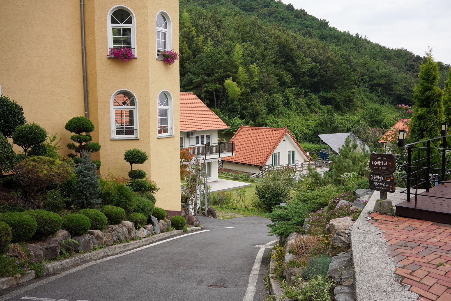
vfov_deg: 37.9
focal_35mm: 35
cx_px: 226
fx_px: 439
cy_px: 150
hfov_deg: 54.4
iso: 100
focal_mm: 35
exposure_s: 1/125
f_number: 9
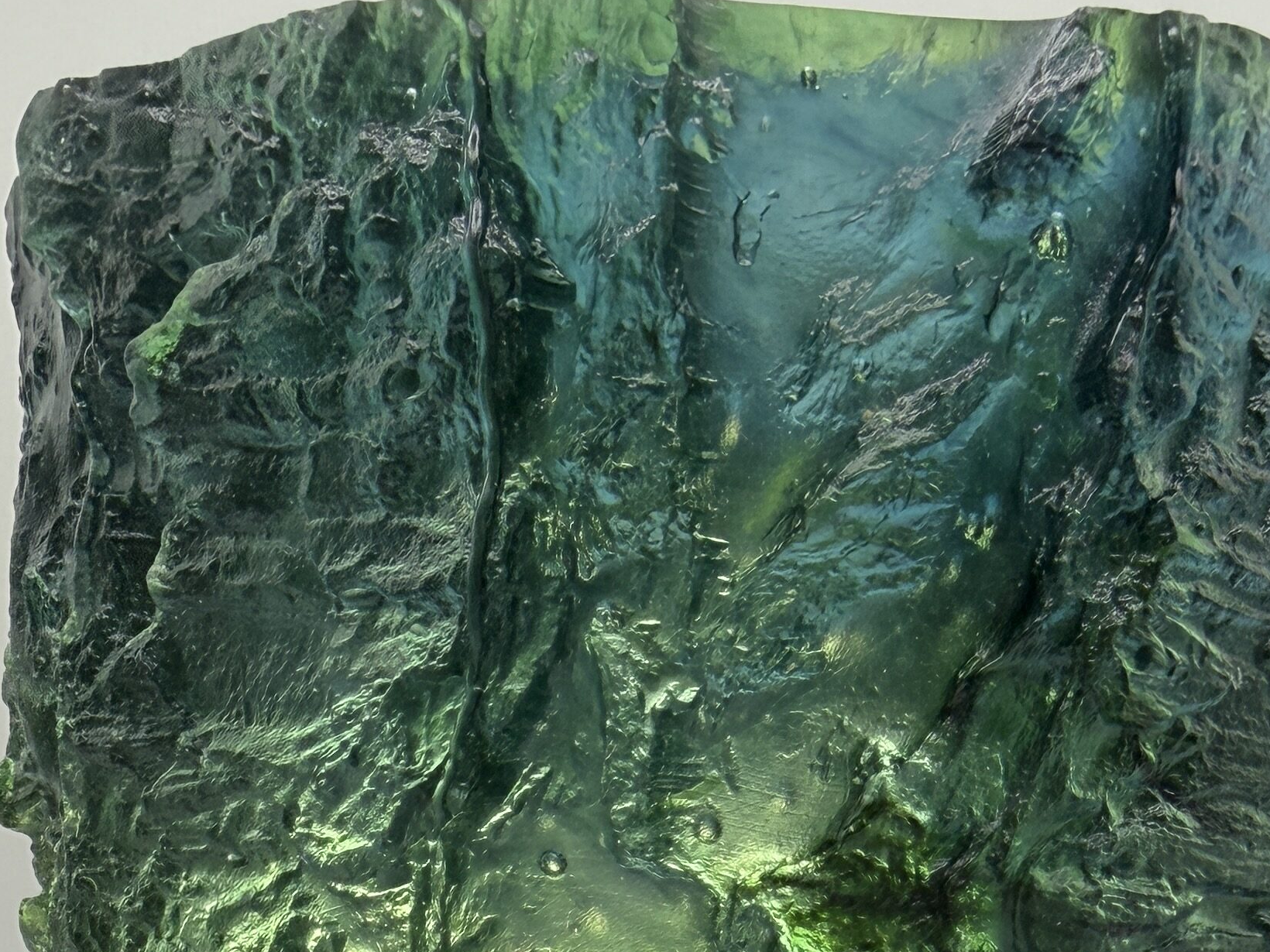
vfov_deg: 23.6
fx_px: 2165
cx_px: 810
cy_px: 988
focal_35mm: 59
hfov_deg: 32.5
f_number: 2.2
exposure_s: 1/99
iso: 125
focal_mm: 2.22
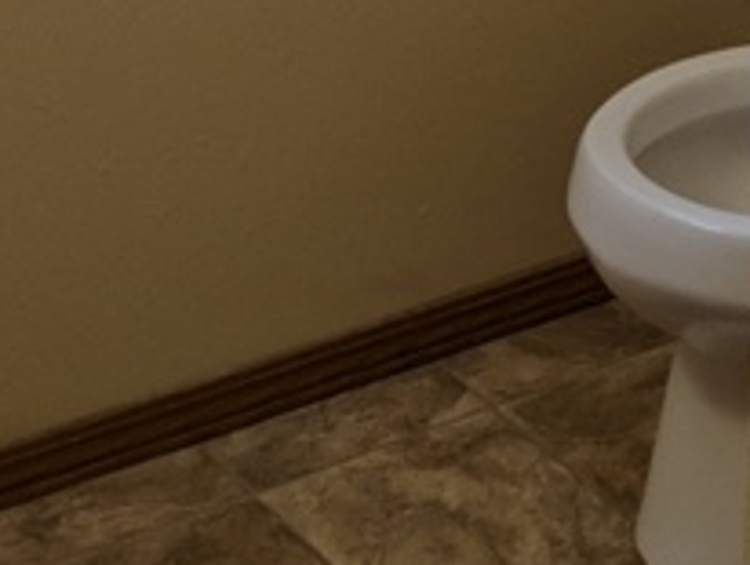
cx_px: 652
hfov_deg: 14.6
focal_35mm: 134
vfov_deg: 10.1
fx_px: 2907
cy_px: -649
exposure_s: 1/120
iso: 109
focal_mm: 4.44
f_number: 1.8
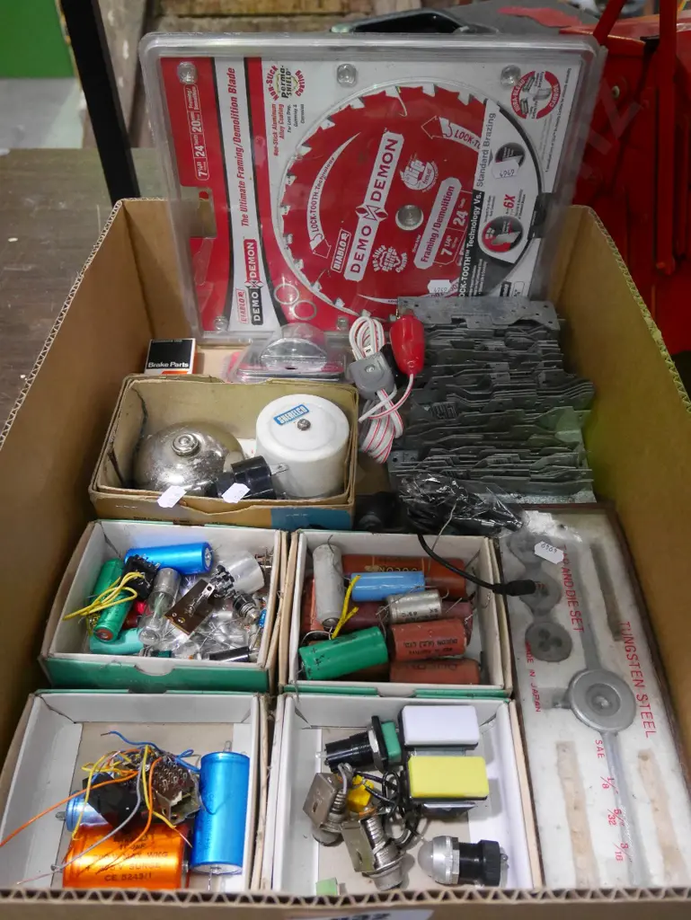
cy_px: 460
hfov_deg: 49.8
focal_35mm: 28
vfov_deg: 63.4
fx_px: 745
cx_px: 346
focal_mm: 14
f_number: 4
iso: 3200
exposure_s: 1/100
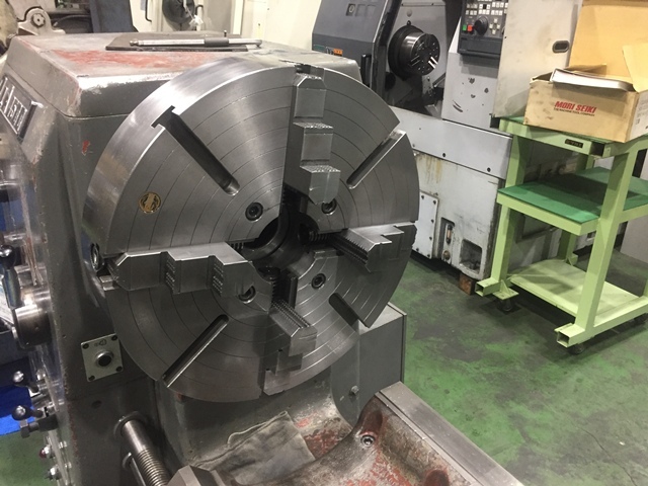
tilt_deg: -27.0
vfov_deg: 48.2
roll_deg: -1.3
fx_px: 543
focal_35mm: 29
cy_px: 243
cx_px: 324
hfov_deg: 61.7
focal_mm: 4.15
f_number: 2.2
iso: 200
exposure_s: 1/30
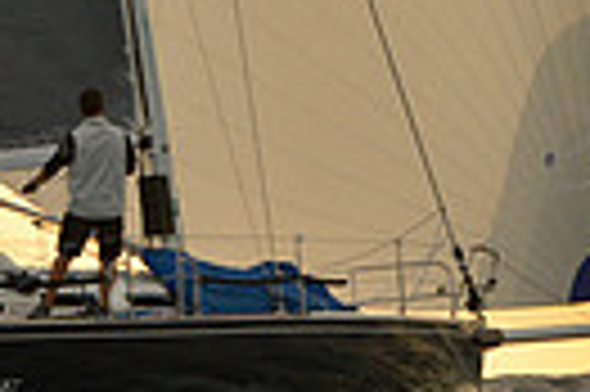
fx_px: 5091
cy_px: -92
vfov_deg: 4.4
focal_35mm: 311
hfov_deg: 6.6
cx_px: 306
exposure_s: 1/500
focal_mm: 70
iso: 800
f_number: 10
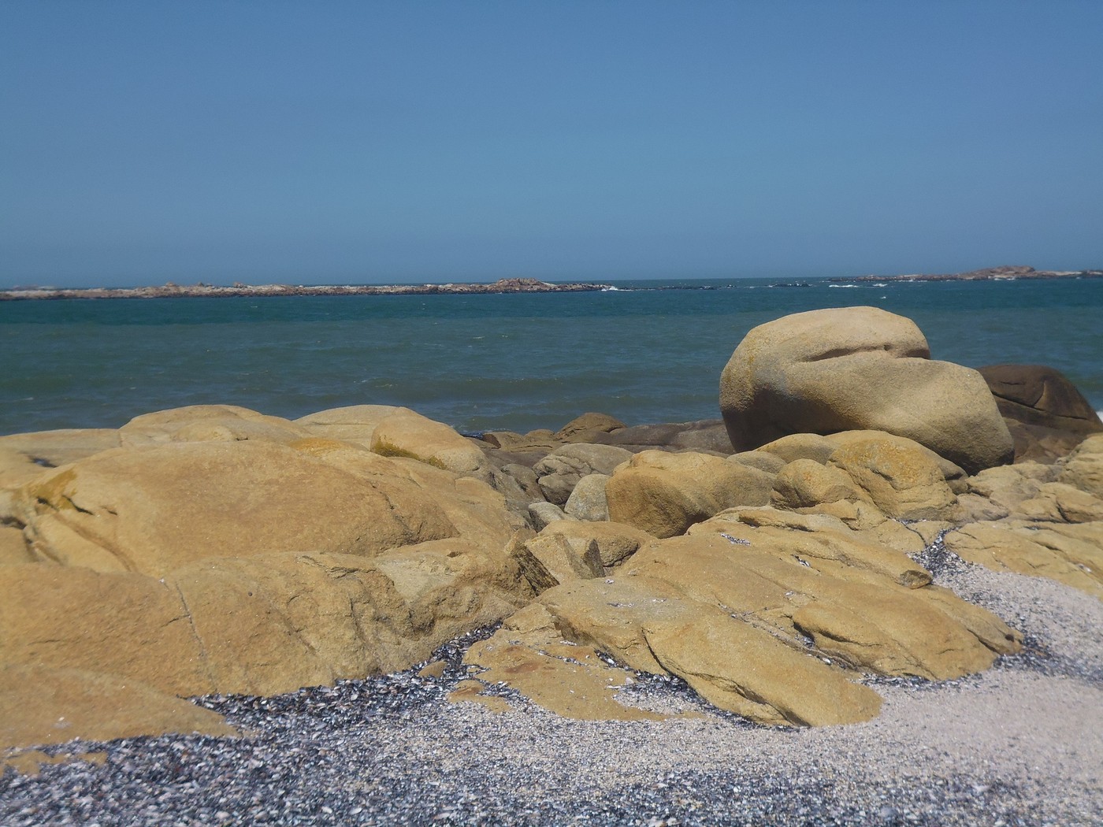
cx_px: 552
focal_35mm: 60
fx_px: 1912
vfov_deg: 24.4
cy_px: 414
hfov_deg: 32.2
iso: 100
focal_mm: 10.6
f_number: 14
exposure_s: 1/125
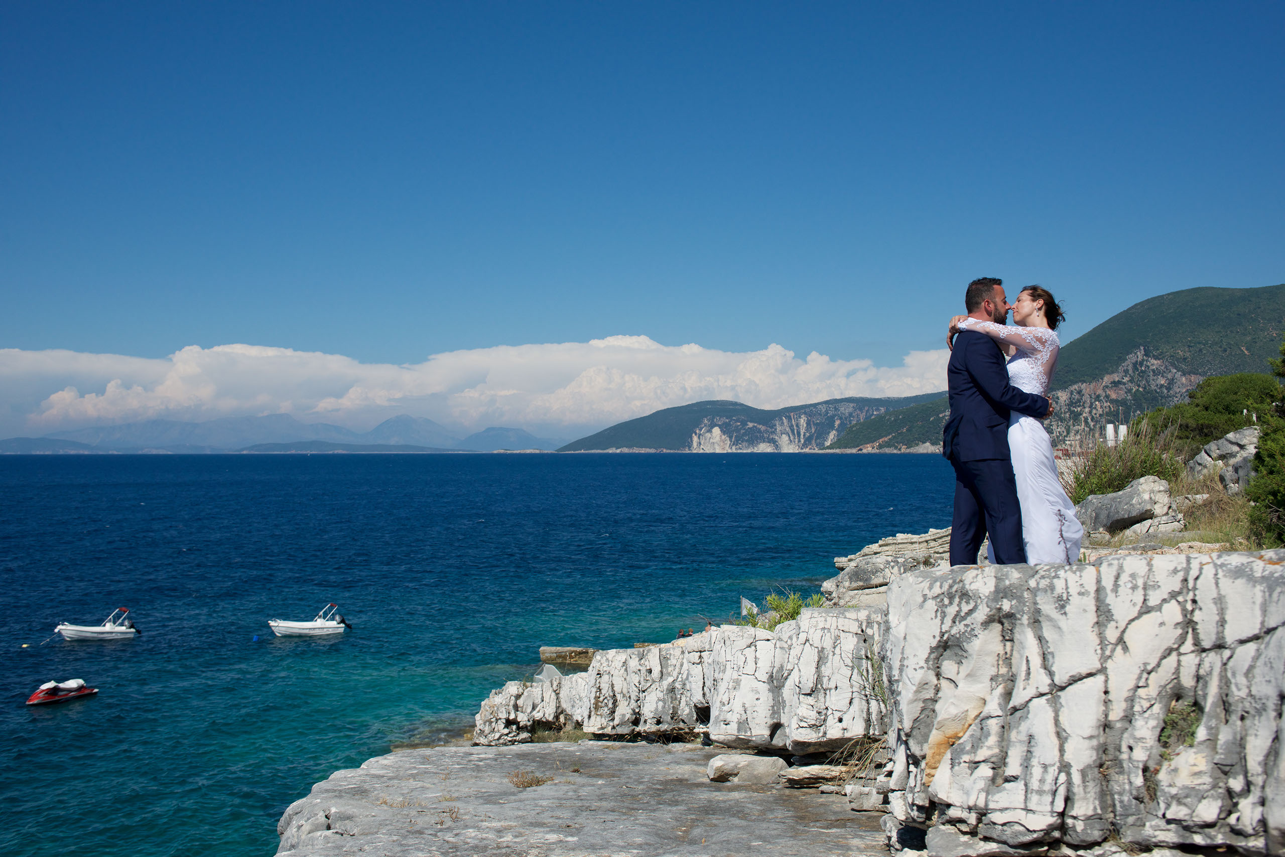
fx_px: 1250
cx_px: 642
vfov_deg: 37.9
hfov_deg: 54.4
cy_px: 428
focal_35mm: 35
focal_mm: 35
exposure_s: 1/2500
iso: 400
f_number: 10
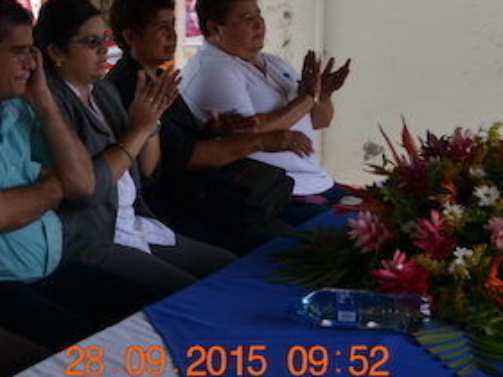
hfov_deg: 19.6
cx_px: -153
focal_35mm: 92
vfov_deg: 15.7
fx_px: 1337
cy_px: -16
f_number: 7.1
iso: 100
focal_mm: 24
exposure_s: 1/200
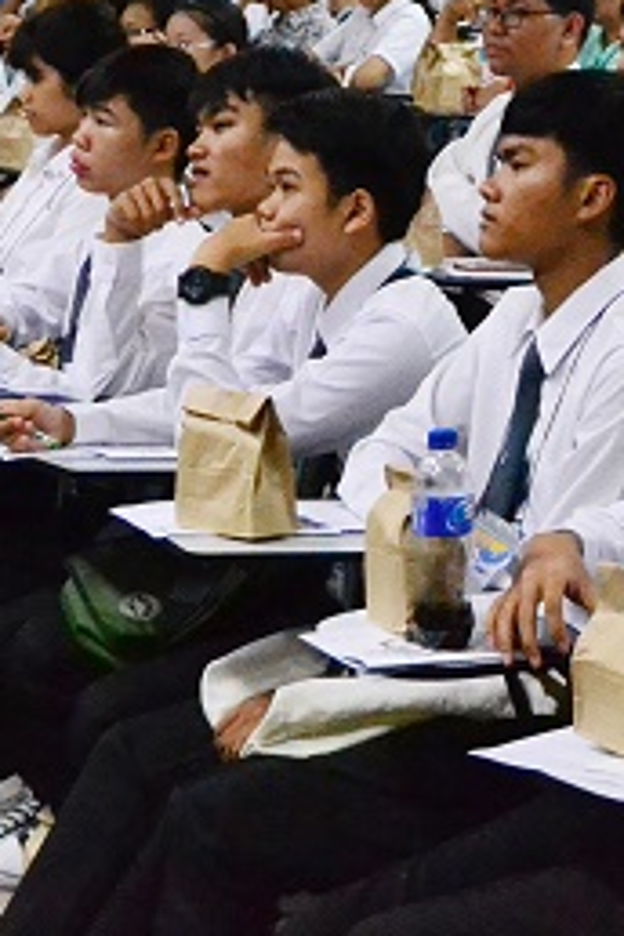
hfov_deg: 11.2
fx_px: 3146
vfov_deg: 16.6
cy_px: 16
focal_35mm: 121
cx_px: 697
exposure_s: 1/125
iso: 6400
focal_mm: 26
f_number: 5.6
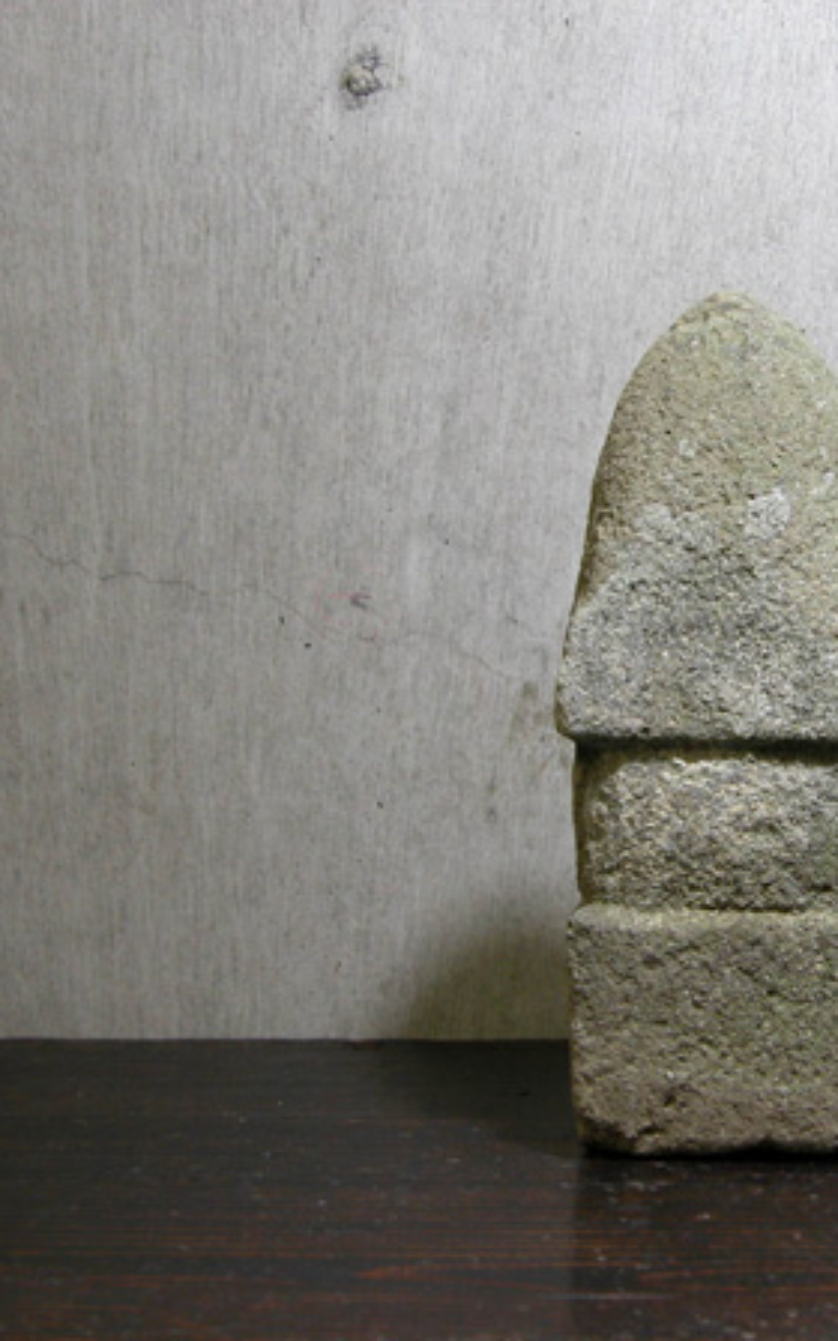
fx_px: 2594
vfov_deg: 29.0
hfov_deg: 18.1
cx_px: 721
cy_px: 670
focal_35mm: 71
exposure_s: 1/7.1
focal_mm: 12.7
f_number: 3
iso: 100
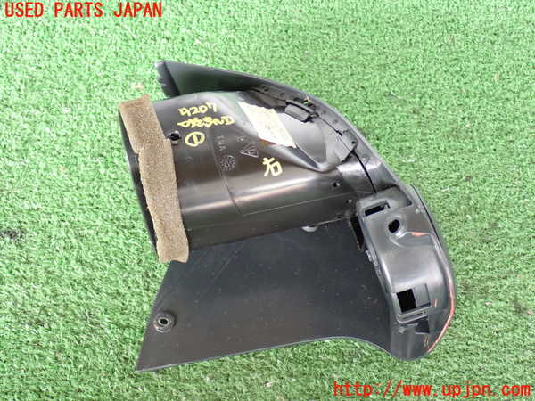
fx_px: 773
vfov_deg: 29.1
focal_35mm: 50
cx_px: 268
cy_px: 200
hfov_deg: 38.2
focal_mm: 9.01
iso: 400
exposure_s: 1/50
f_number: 3.2
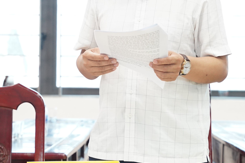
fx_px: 866
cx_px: 103
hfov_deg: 16.1
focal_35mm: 127
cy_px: 20
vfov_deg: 10.7
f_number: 4
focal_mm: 57.1
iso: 3200
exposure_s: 1/125
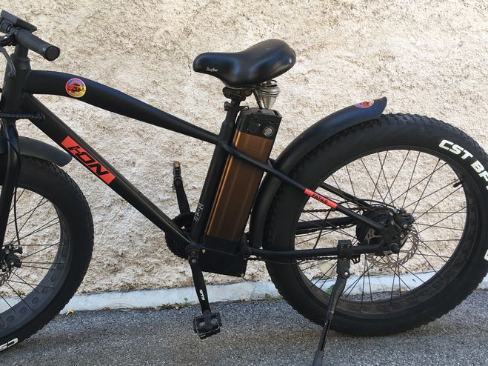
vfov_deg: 32.8
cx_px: 200
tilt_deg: -8.7
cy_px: 204
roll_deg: +2.2
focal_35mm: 44
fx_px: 620
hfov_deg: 42.8
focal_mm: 4.15
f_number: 2.2
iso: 32
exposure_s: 1/100
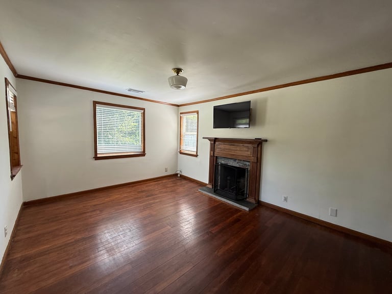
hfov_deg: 102.1
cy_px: 147
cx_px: 196
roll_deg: -1.2
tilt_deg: -3.8
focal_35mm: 14
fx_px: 159
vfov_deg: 85.7
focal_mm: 2.22
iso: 50
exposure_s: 1/99
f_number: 2.2
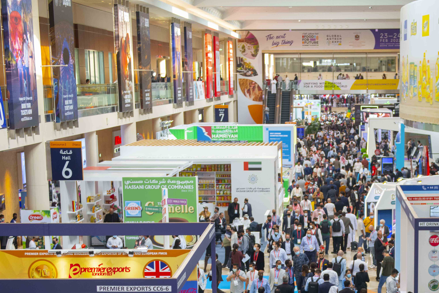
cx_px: 317
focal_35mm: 100
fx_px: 1219
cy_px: 298
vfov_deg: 13.5
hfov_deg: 20.3
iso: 400
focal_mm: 48
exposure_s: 1/160
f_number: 2.8
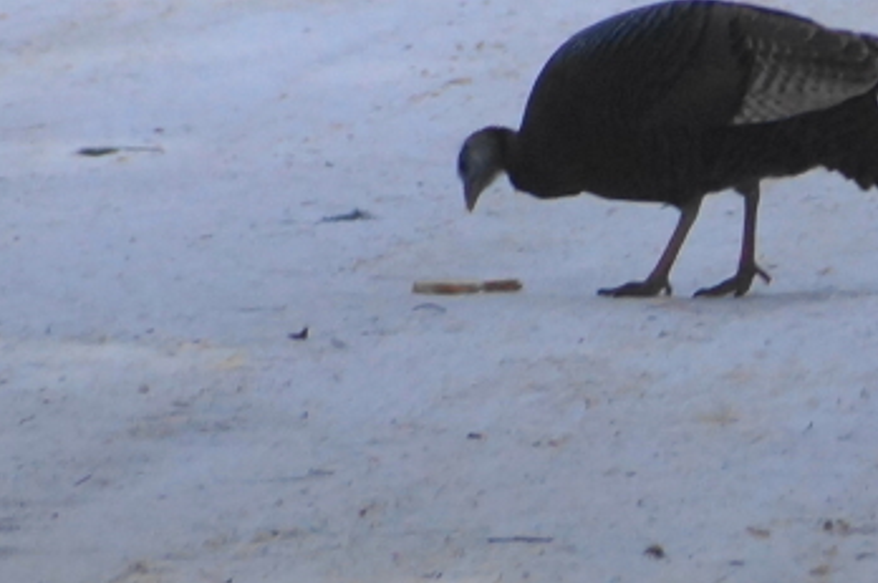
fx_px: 52484
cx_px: 949
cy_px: 126
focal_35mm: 2155
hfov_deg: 1.0
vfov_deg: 0.6
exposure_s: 1/400
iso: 320
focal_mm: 250
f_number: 6.3
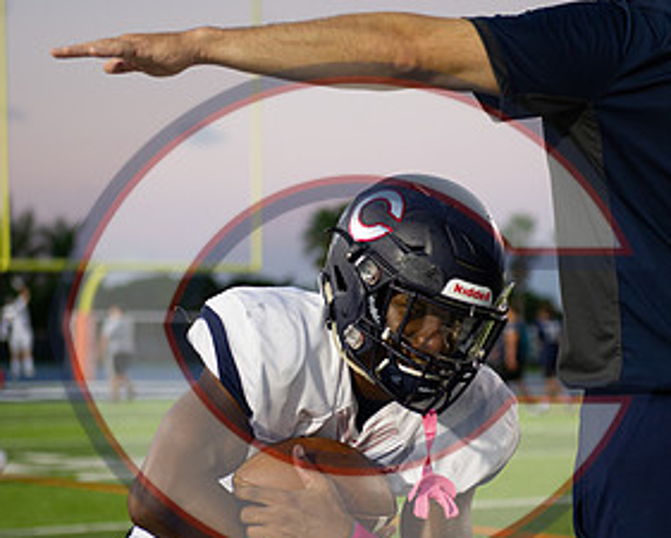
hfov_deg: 18.3
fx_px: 2086
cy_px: 325
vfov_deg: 14.7
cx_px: 352
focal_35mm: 105
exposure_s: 1/800
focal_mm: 70
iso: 2800
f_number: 2.8
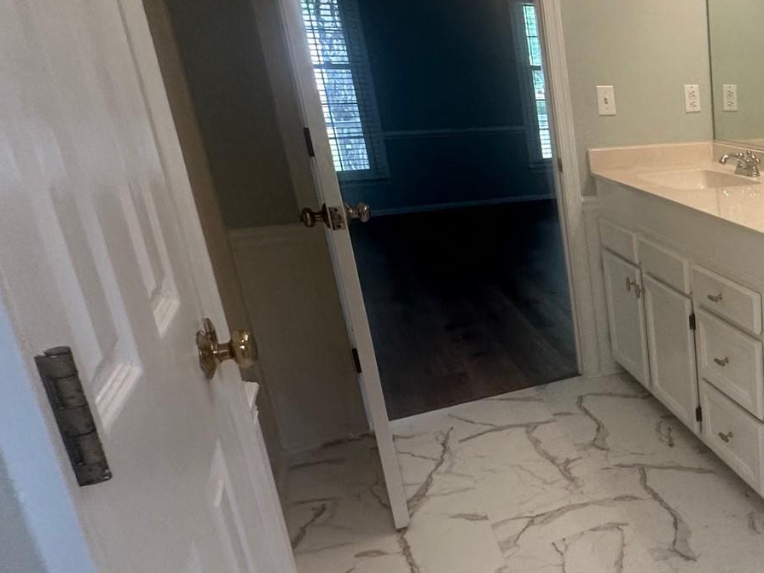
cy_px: 281
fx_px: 706
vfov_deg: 44.2
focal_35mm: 32
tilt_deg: -15.9
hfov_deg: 43.0
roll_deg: +0.5
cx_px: 857
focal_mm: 2.22
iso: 200
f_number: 2.2
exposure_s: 1/120
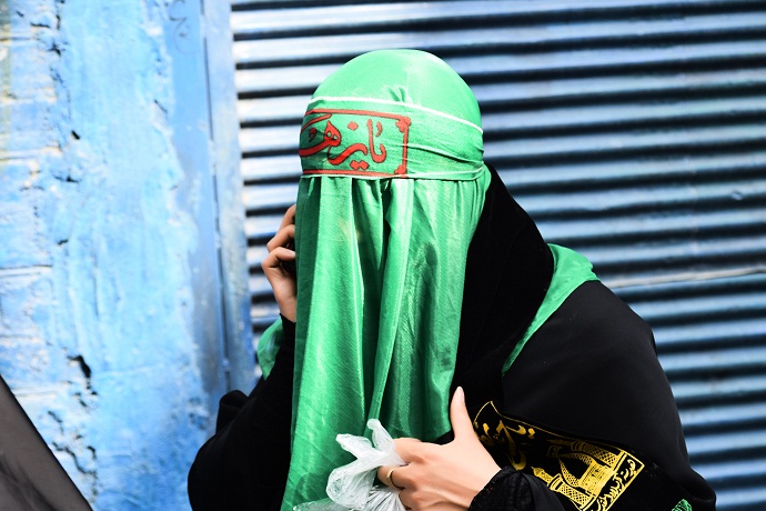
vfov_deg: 10.0
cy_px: 312
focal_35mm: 137
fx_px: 2915
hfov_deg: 15.0
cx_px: 381
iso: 400
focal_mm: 70
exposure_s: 1/640
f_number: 4.2
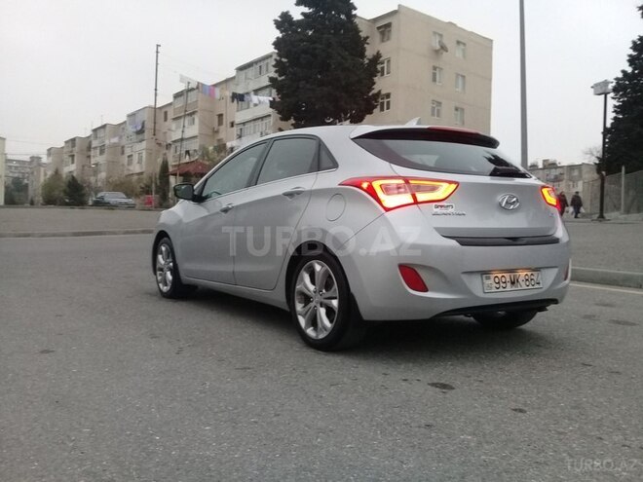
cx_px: 322
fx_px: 576
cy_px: 241
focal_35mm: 31
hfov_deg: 58.4
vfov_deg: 45.4
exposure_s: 1/33
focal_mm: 3.3
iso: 160
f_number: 2.2
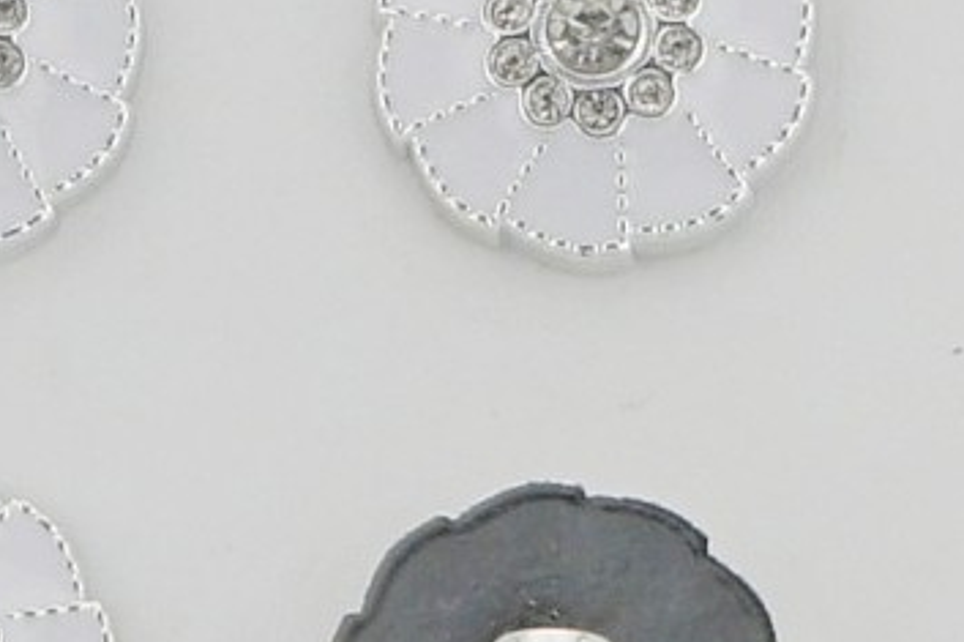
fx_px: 4095
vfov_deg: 9.0
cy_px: 396
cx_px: 238
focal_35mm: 153
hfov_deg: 13.4
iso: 200
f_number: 8
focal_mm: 40
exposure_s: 1/320
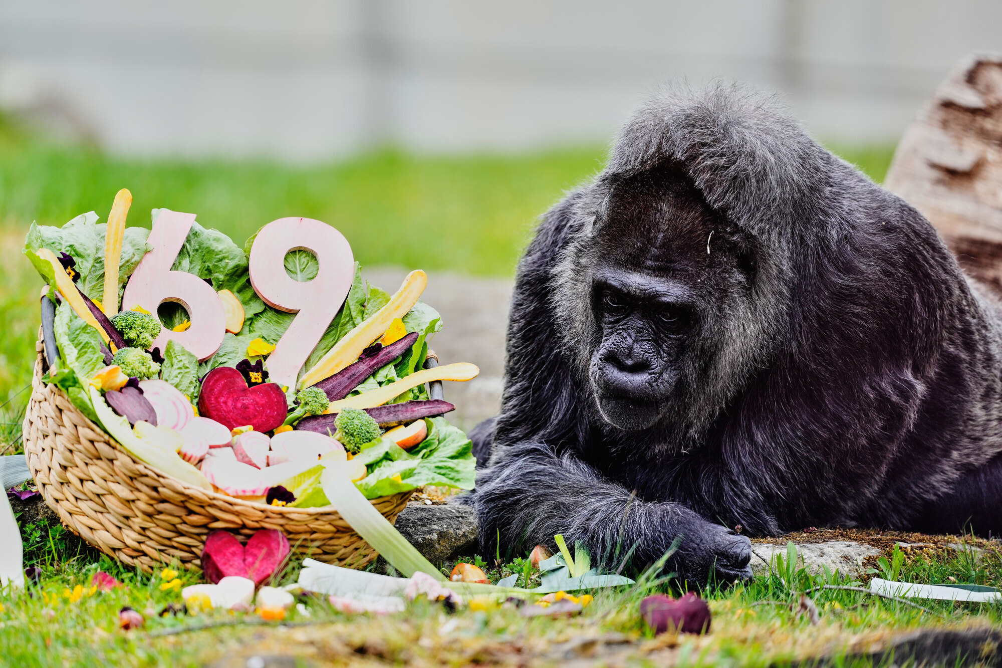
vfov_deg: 4.6
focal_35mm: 300
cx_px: 501
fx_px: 8349
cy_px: 334
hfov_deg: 6.9
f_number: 2.8
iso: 320
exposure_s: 1/250
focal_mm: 300
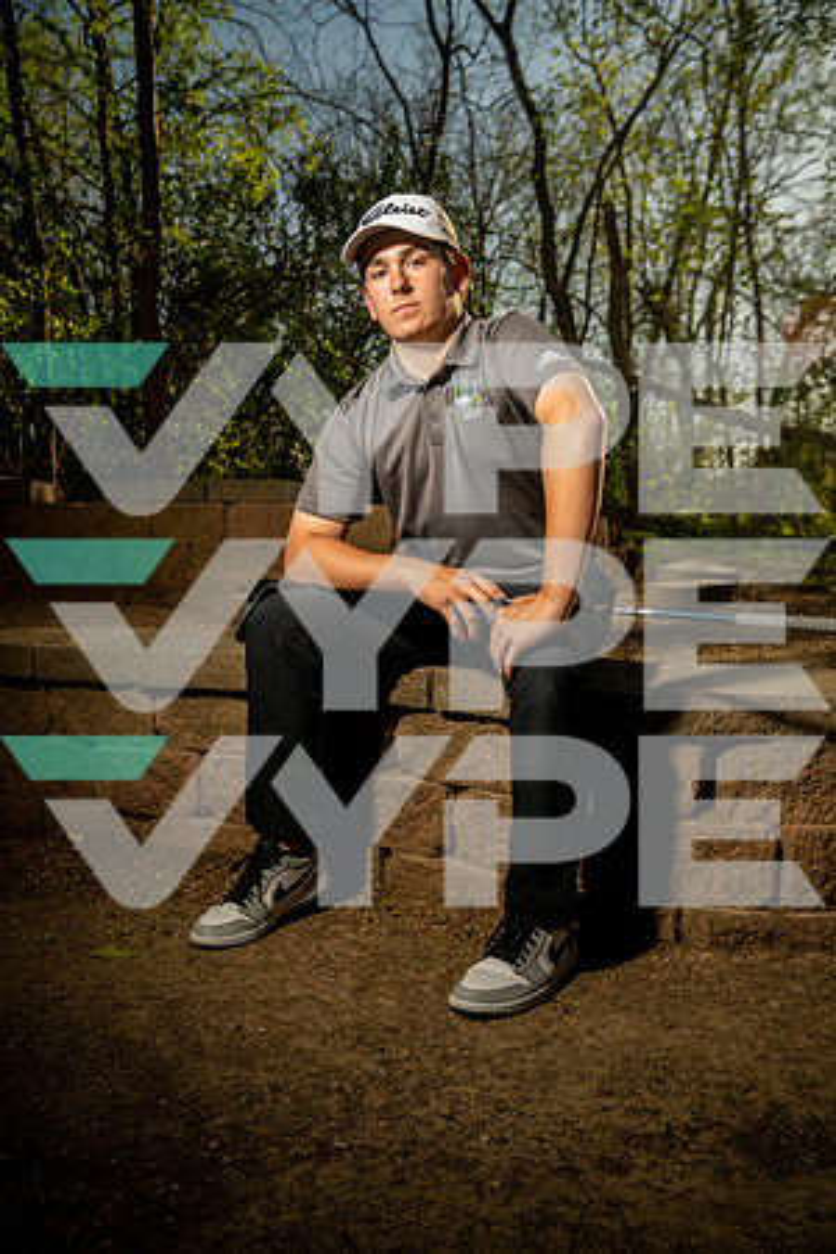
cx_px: 418
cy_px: 627
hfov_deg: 42.3
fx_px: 1080
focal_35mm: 31
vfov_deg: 60.3
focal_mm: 31
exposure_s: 1/250
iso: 125
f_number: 4.5
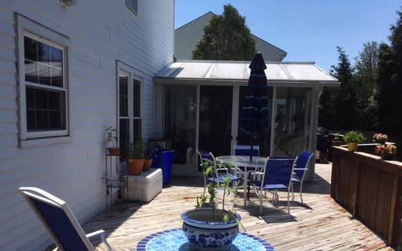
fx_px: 373
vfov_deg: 36.9
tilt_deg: -6.4
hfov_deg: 56.7
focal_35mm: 34
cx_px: 199
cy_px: 164
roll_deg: -1.6
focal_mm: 4.15
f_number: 2.2
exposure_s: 1/2959
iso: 25
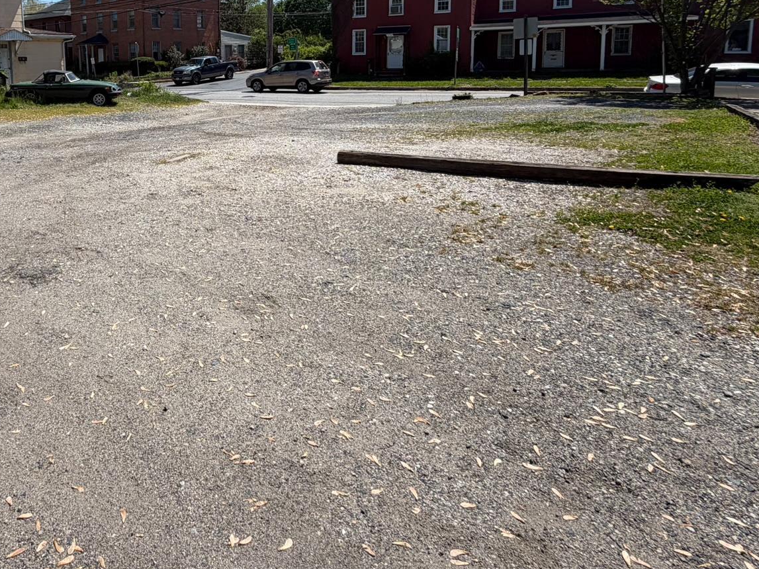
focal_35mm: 25
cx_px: 181
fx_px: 548
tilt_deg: -5.2
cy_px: 110
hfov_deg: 64.8
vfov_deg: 51.3
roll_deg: +0.5
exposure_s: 1/1017
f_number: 2.2
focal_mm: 2.22
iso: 20
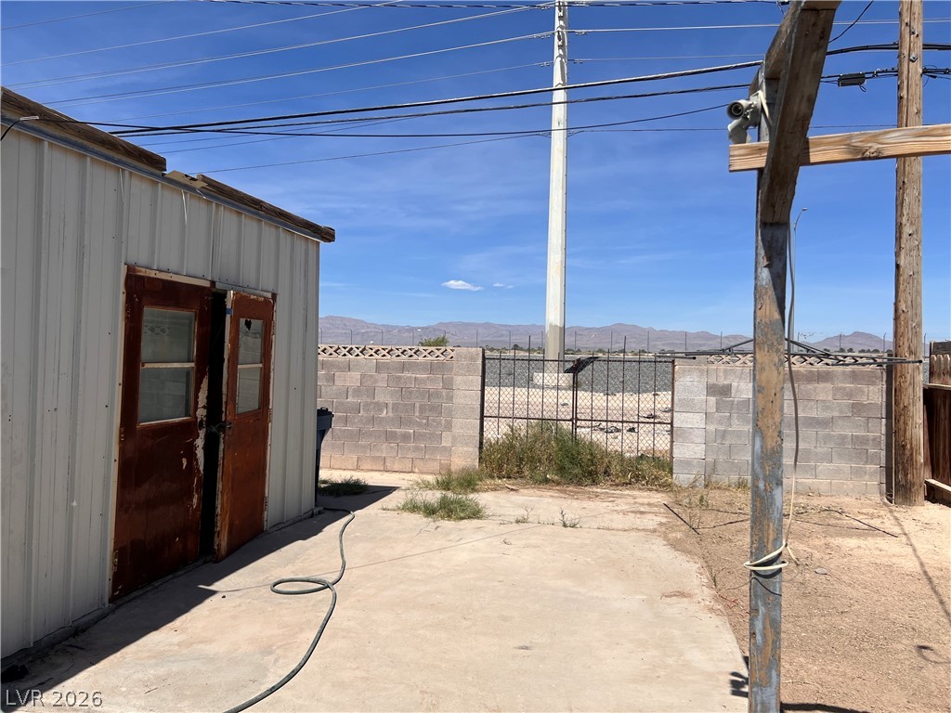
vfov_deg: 53.1
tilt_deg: +0.5
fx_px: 714
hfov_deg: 67.3
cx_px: 476
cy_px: 356
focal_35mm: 26
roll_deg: -1.7
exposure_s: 1/8000
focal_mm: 5.7
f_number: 1.5
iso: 50
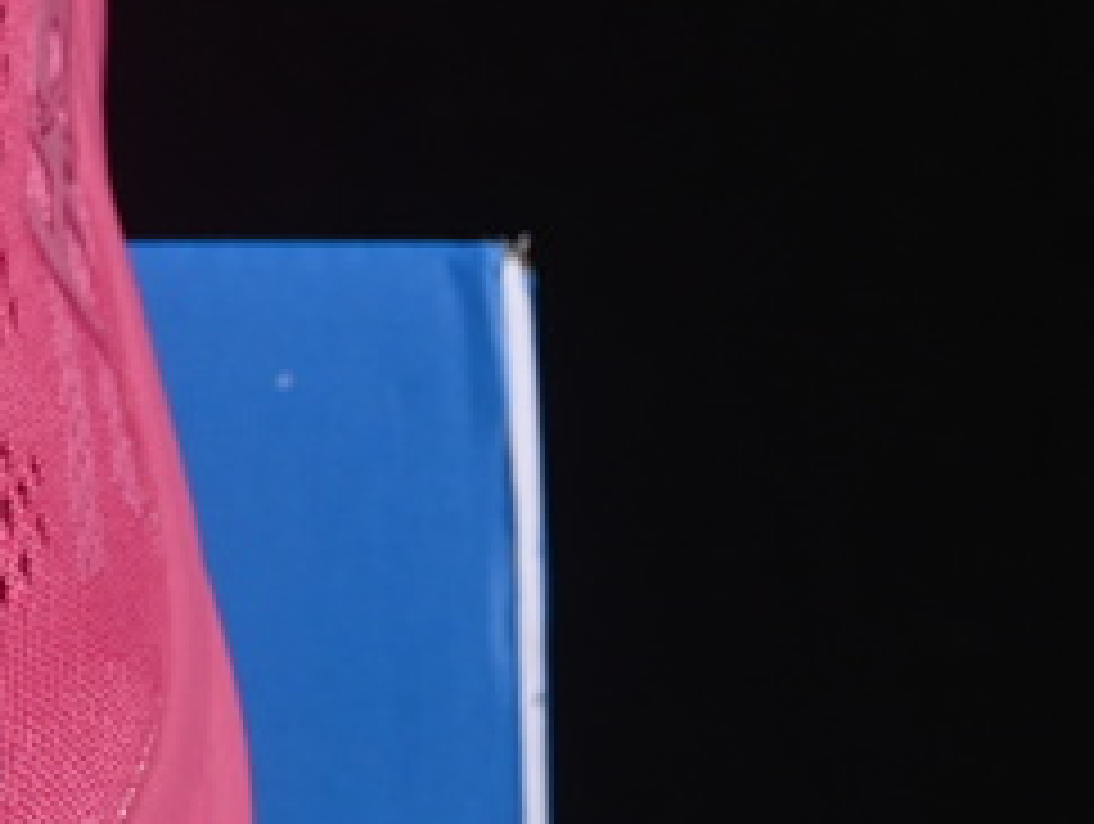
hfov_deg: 6.0
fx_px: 10128
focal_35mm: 320
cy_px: 333
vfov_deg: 4.7
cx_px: -972
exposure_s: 1/80
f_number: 8
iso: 160
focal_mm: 50
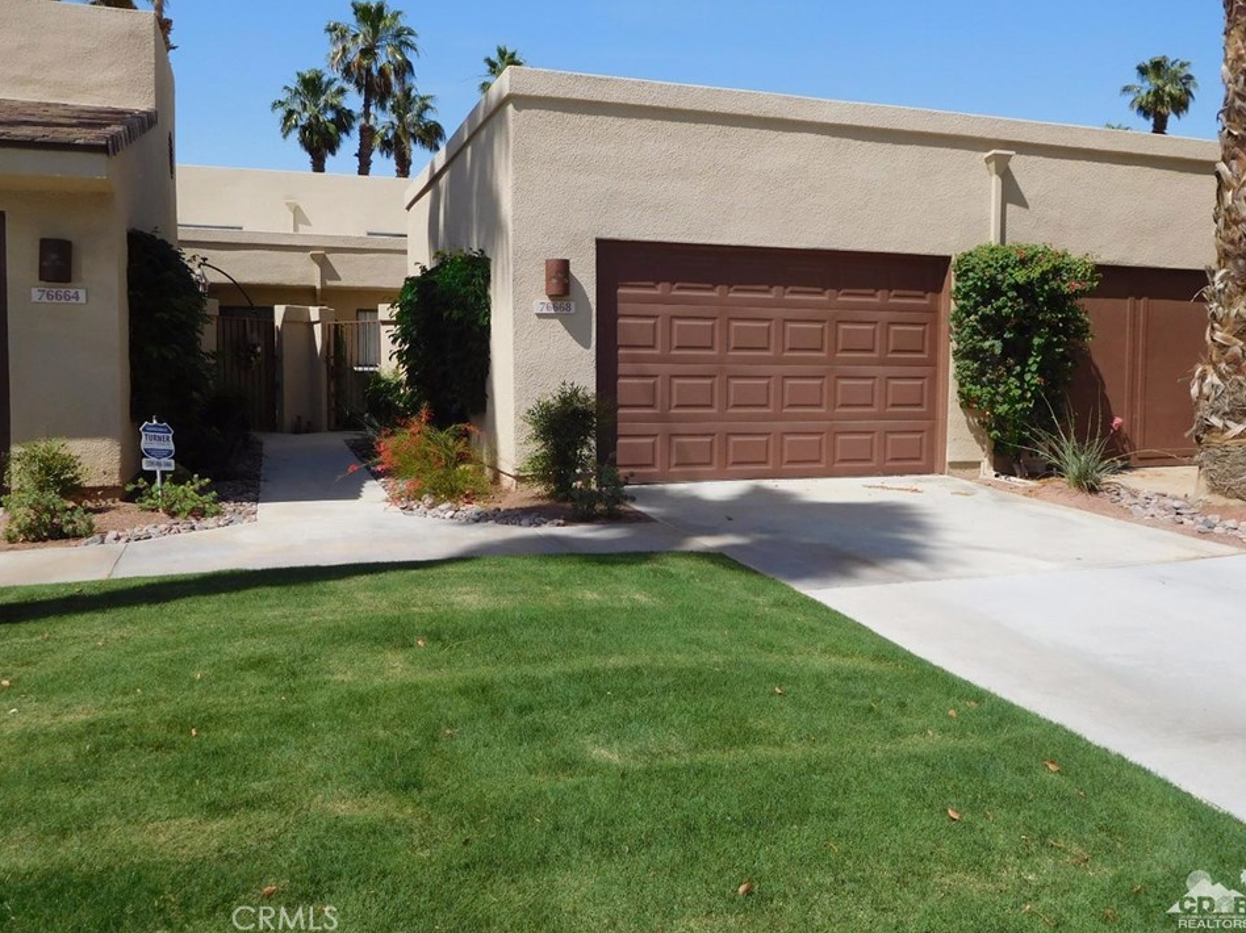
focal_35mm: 27
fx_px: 971
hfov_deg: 65.3
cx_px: 607
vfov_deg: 51.3
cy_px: 433
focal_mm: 4.5
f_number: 3.4
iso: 125
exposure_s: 1/1500
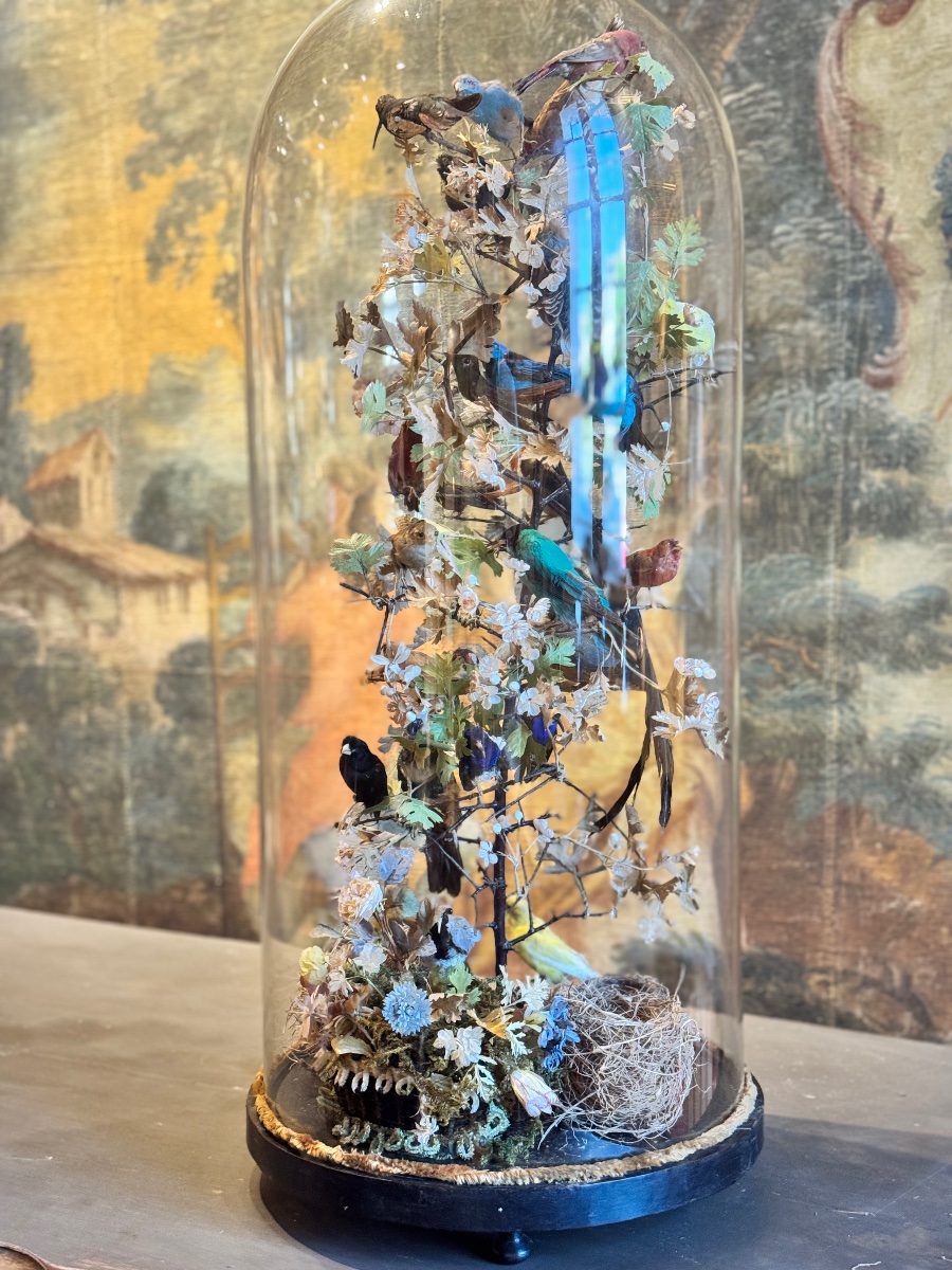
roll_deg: -0.4
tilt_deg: -5.3
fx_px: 1760
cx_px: 476
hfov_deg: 30.3
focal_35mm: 48
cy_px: 635
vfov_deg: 39.7
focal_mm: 6.76
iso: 200
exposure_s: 1/50
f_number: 1.78
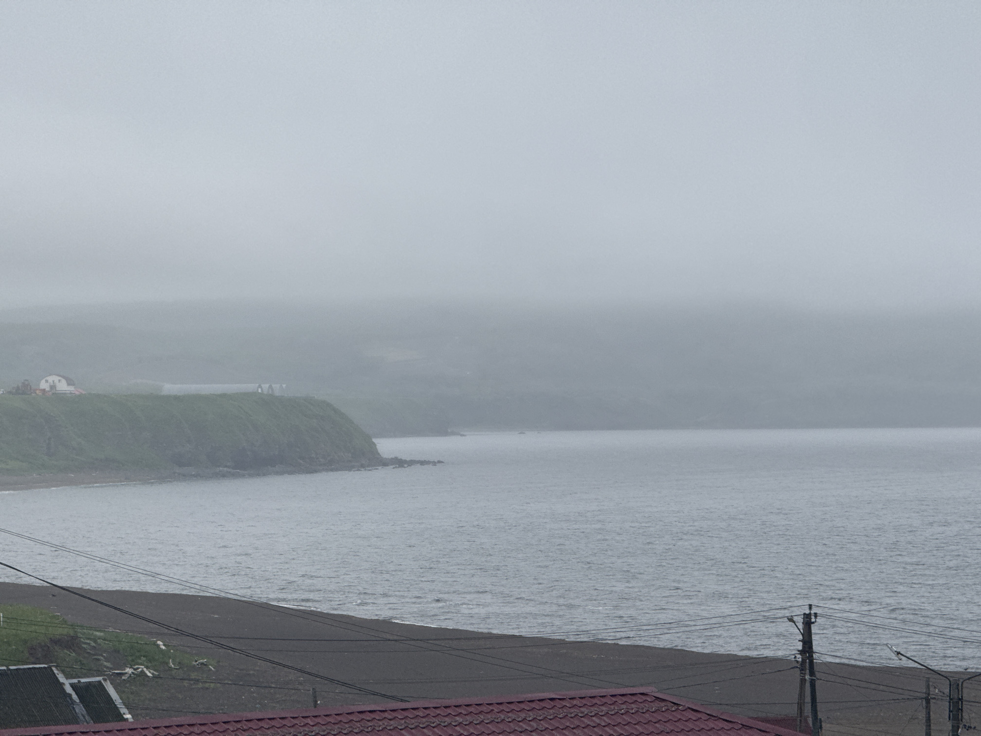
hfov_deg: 16.4
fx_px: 3401
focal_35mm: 120
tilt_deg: +2.1
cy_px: 368
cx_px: 490
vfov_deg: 12.3
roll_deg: +0.3
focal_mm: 15.66
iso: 50
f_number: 2.8
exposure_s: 1/743
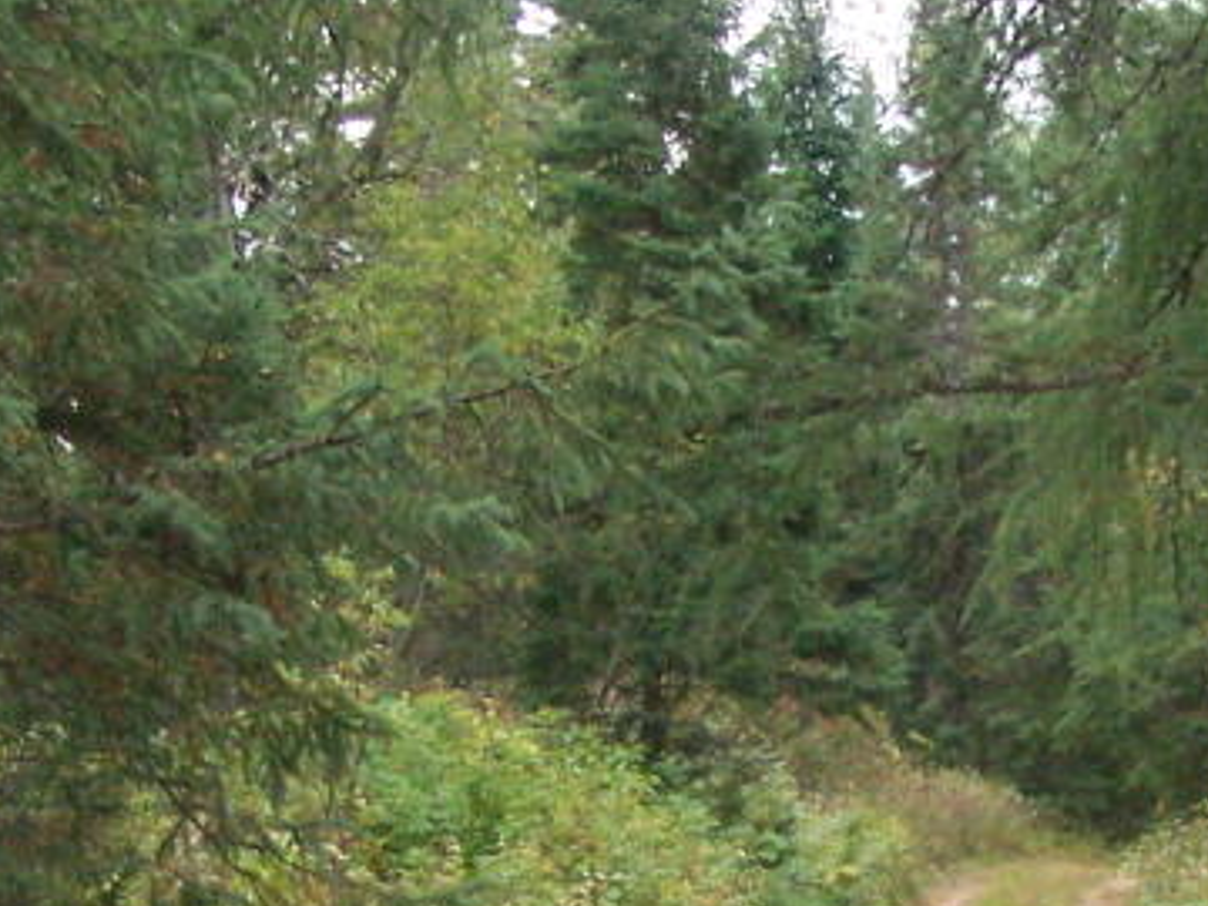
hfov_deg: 17.9
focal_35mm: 108
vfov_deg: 13.5
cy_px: 926
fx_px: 3769
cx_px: 1091
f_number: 4
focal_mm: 6.3
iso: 400
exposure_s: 1/800
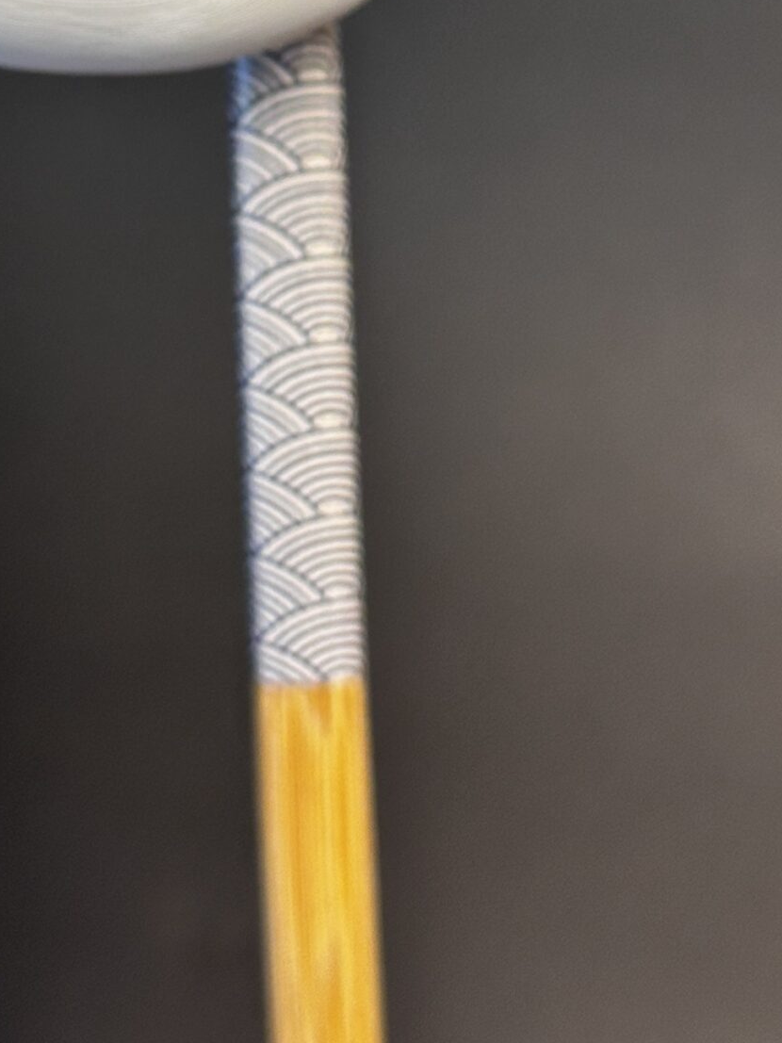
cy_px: -73
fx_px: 3344
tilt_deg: -37.7
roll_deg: +4.4
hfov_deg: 13.2
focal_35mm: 111
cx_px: 95
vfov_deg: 17.2
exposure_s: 1/100
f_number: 1.78
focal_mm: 6.86
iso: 80
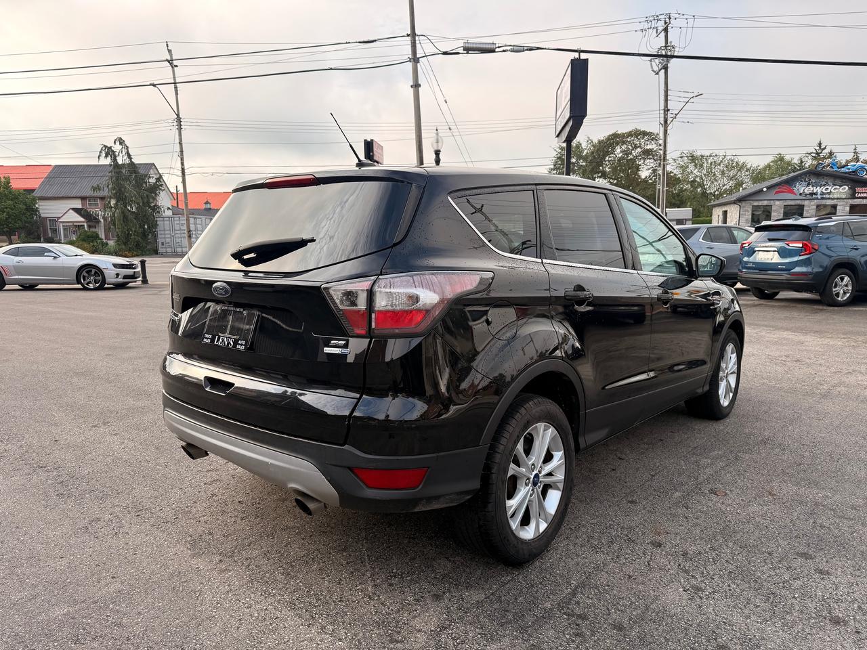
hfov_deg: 71.6
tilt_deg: -8.6
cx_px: 434
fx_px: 601
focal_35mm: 24
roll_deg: +0.6
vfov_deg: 56.8
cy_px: 325
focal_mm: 6.76
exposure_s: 1/2169
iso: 80
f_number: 1.78
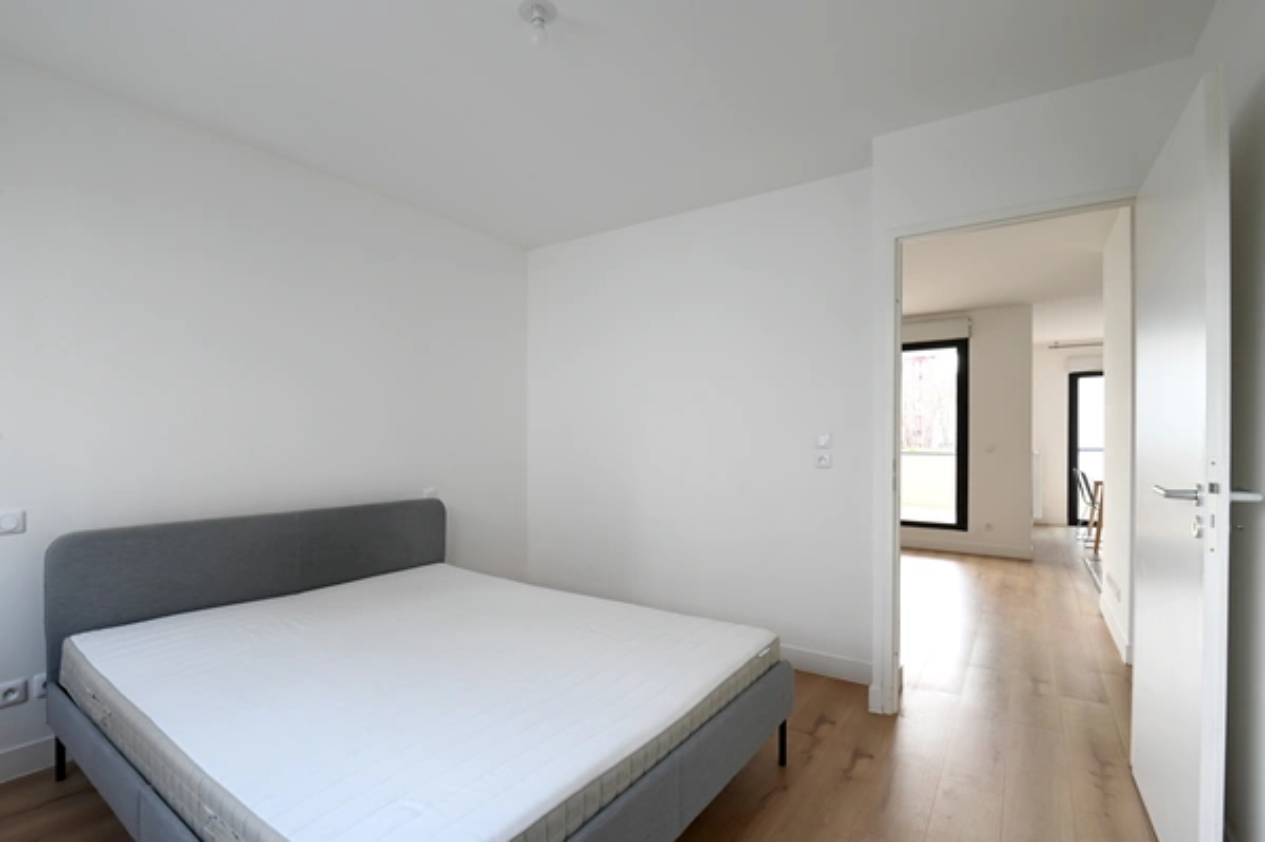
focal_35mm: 16
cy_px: 421
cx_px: 632
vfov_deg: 73.6
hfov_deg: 96.8
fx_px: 562
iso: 200
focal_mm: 16
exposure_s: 1/6
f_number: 11
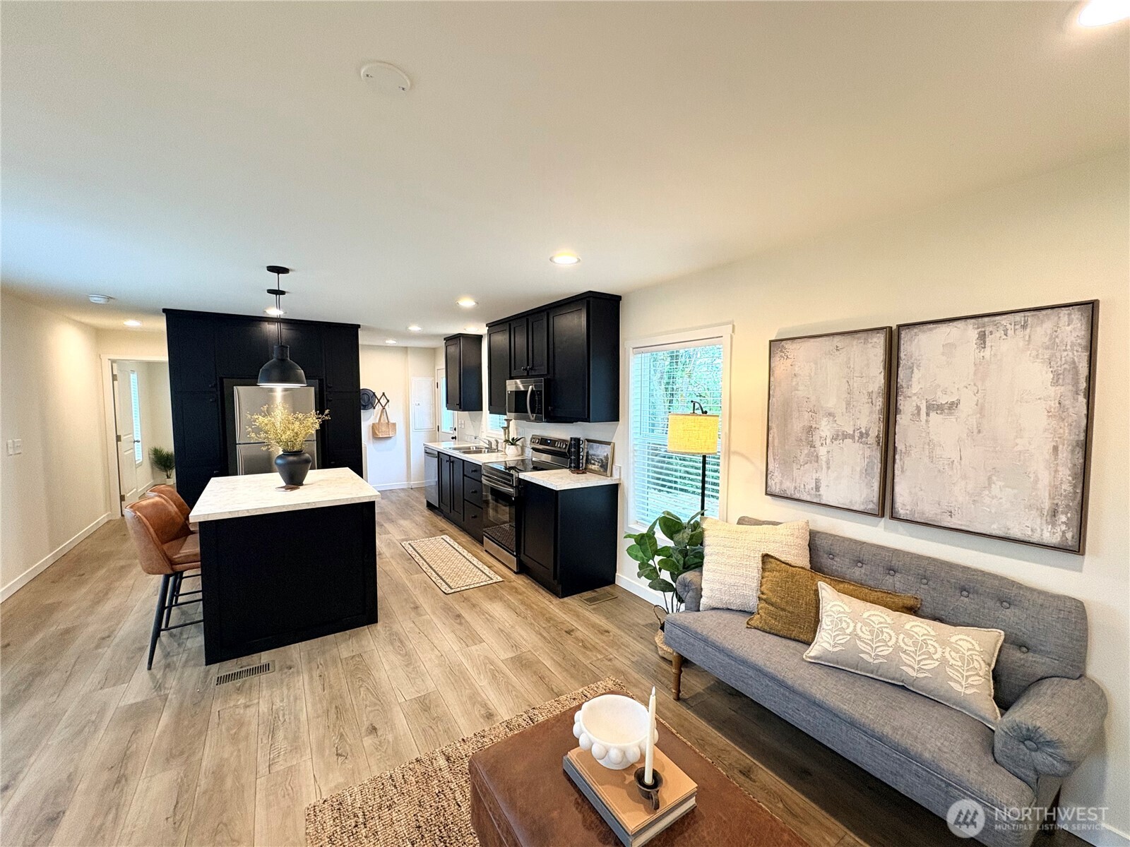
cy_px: 424
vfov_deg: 85.7
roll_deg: +0.8
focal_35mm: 14
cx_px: 565
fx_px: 457
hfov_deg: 102.1
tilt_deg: -4.1
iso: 200
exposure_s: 1/120
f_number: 2.2
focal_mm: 2.22
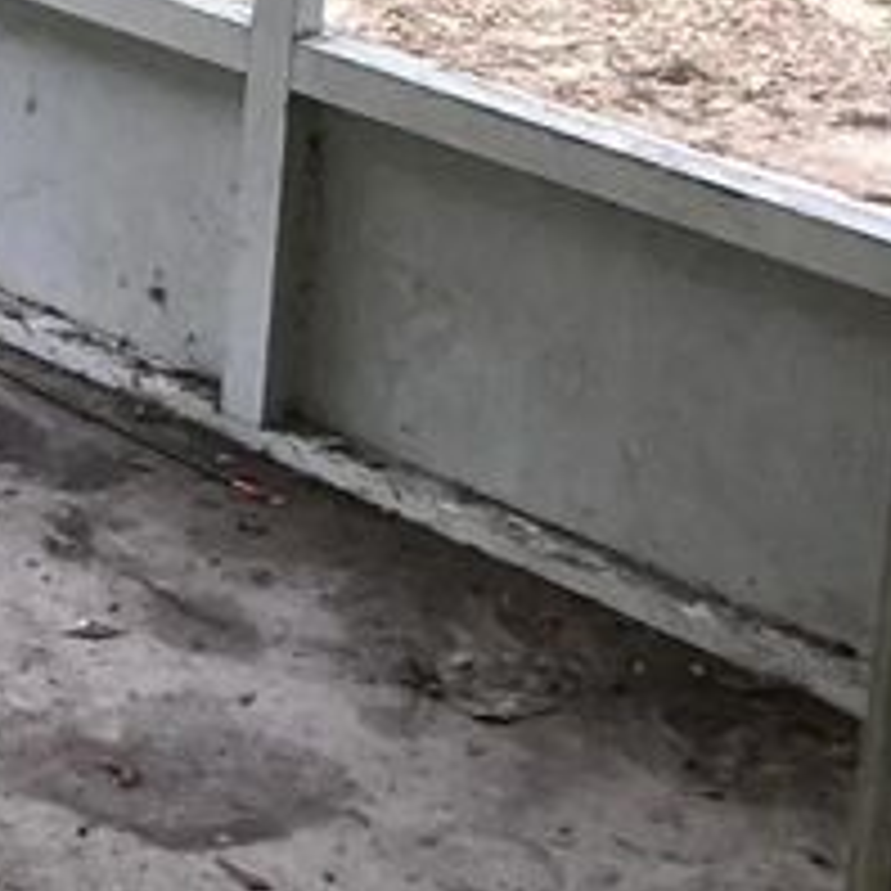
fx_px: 3436
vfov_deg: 13.5
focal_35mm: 118
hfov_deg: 13.8
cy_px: -601
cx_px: -464
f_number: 2.4
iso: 64
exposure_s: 1/120
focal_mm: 3.3
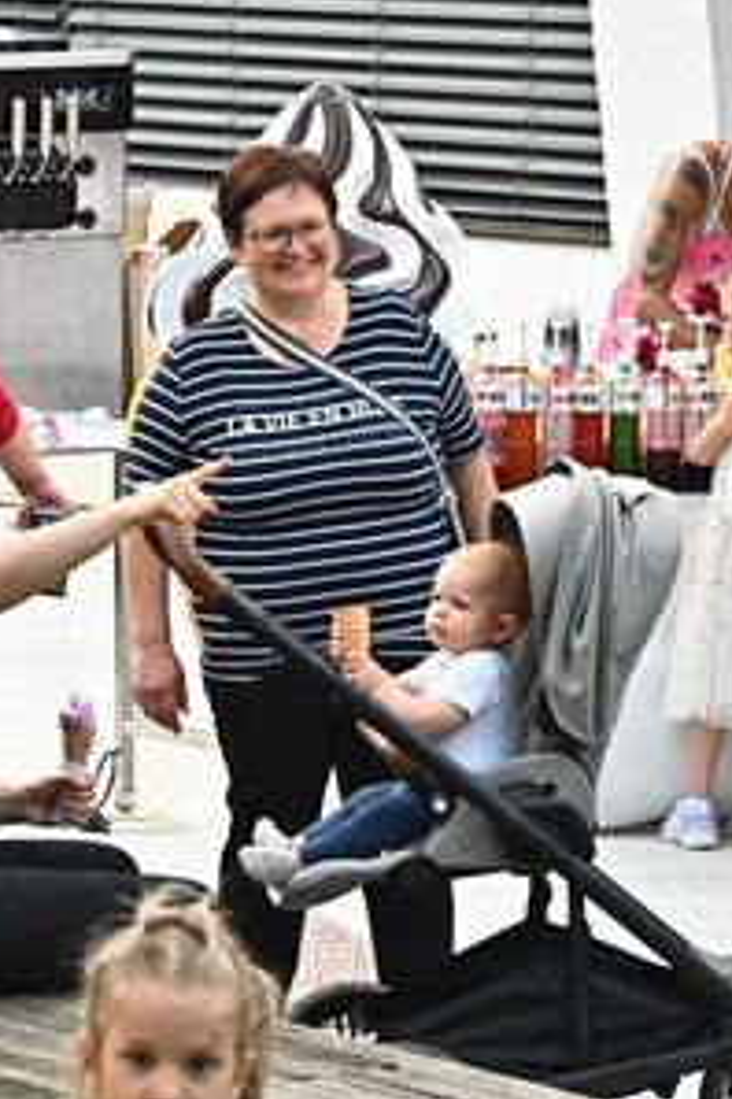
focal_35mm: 250
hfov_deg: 5.5
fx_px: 7624
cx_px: 177
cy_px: 548
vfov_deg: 8.2
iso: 1600
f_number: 16
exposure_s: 1/200
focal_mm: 165
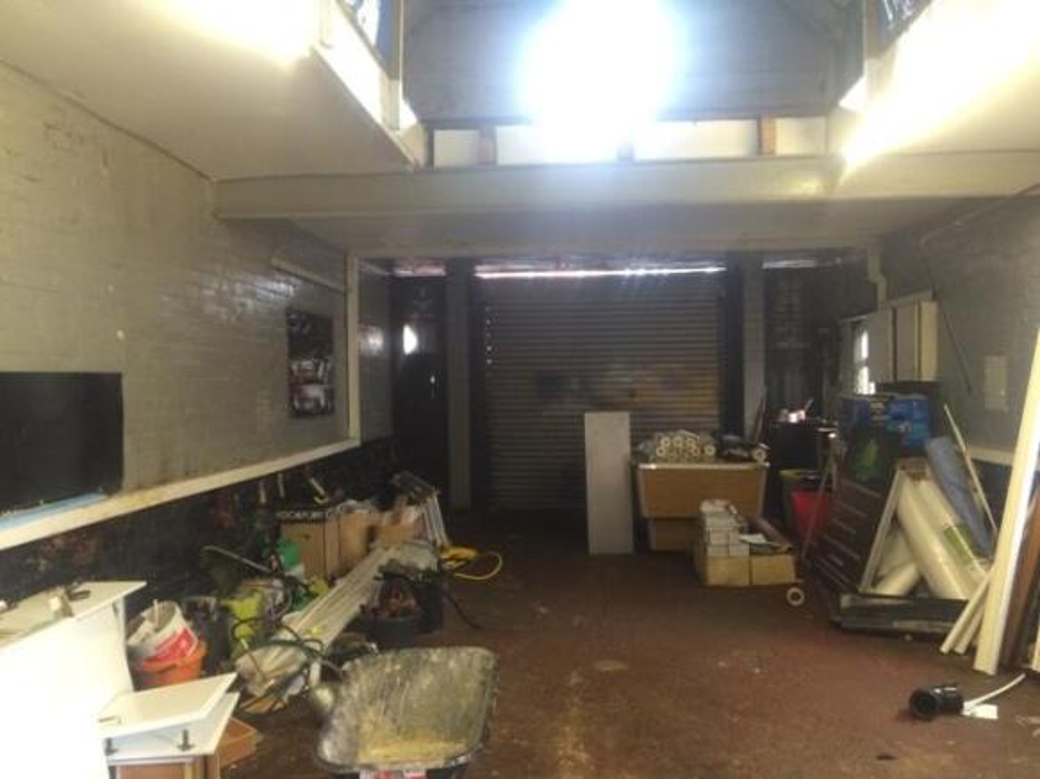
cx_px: 520
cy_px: 390
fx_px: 871
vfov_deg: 48.2
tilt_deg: -1.2
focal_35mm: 29
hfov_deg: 61.7
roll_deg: +2.3
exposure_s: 1/33
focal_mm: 4.15
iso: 200
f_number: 2.2
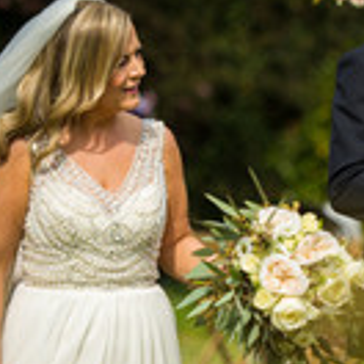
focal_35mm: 480
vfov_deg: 3.7
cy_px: 210
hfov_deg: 3.6
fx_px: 5710
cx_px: 483
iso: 100
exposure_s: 1/1250
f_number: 2.8
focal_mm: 180
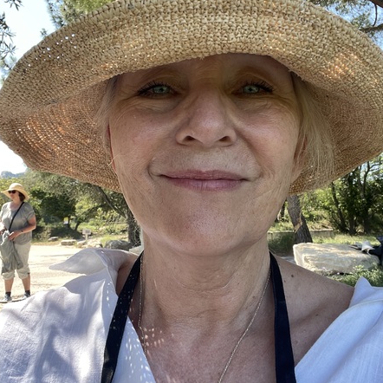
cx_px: 191
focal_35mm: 36
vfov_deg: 46.0
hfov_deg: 46.0
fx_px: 451
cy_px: 197
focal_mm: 2.71
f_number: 2.2
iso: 25
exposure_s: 1/121
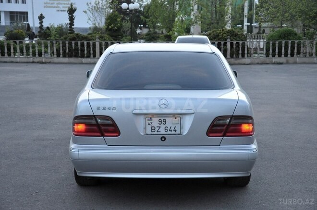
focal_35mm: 72
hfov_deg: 28.1
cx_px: 158
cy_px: 105
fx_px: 633
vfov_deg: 18.9
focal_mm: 48
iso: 1250
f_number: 4.8
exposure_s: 1/100
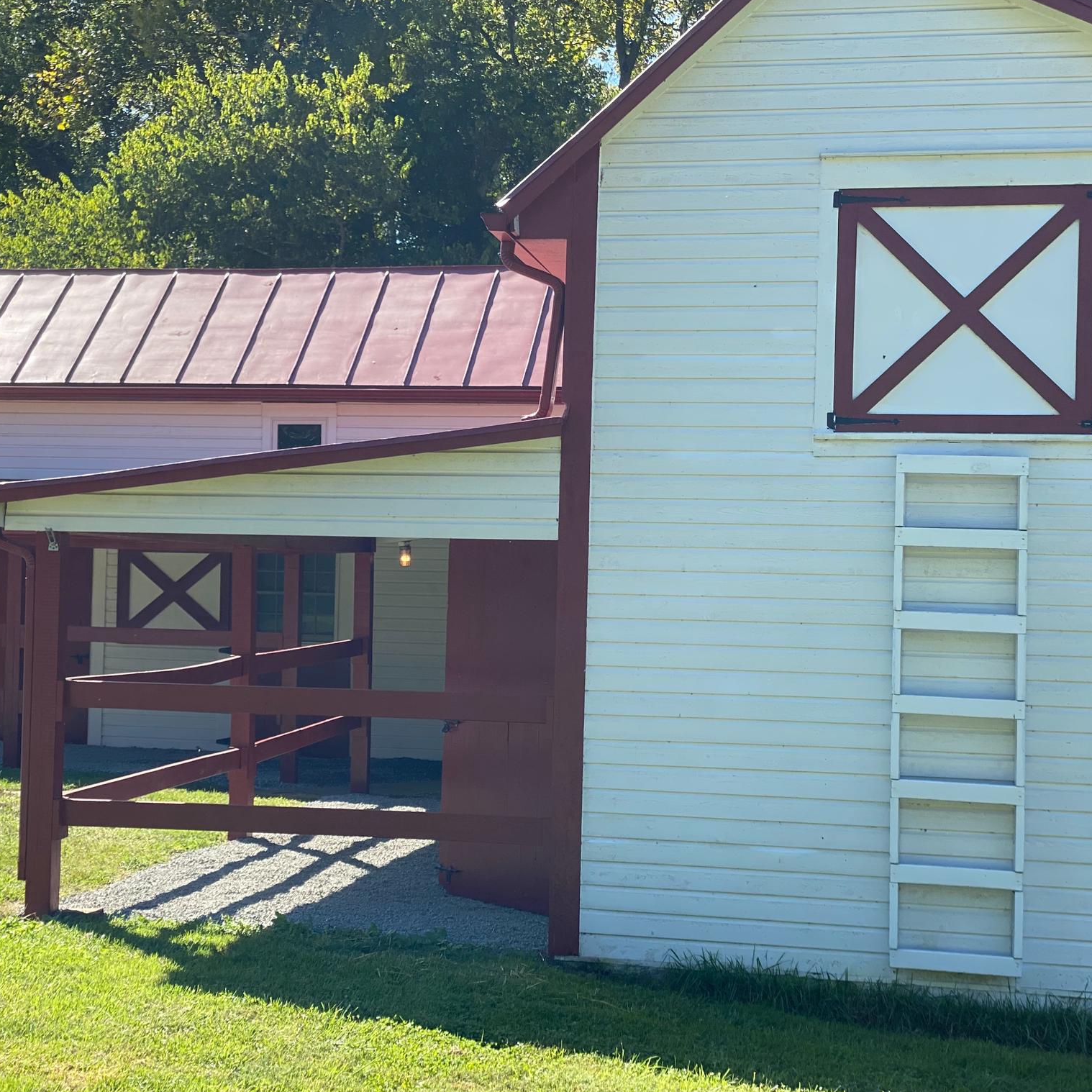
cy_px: 547
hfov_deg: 27.7
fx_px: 2213
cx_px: 440
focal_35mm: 62
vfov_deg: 27.7
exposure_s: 1/578
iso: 20
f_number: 2
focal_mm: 6
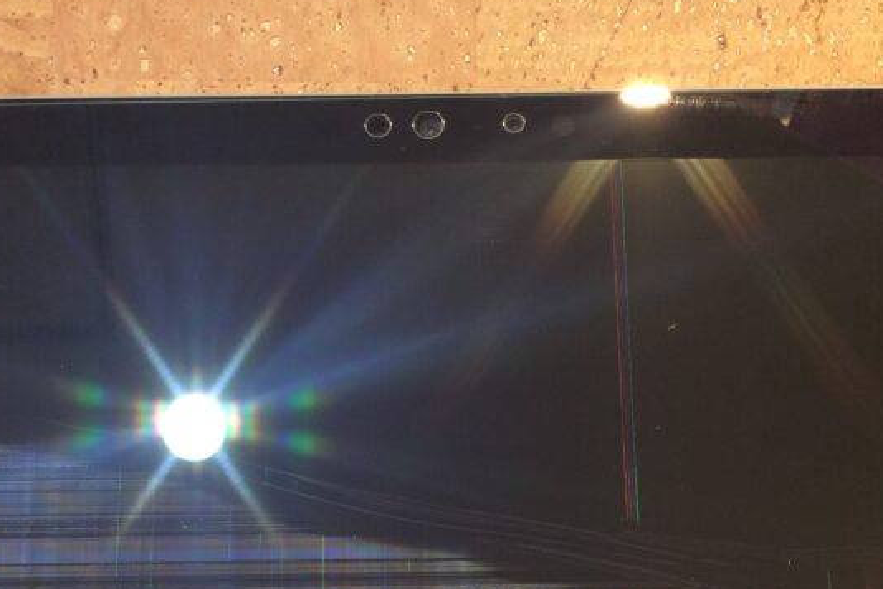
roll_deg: +0.3
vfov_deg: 23.5
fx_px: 1373
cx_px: 433
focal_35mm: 56
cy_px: 531
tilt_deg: -40.1
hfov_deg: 35.6
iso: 50
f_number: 2.4
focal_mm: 3.3
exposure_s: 1/24
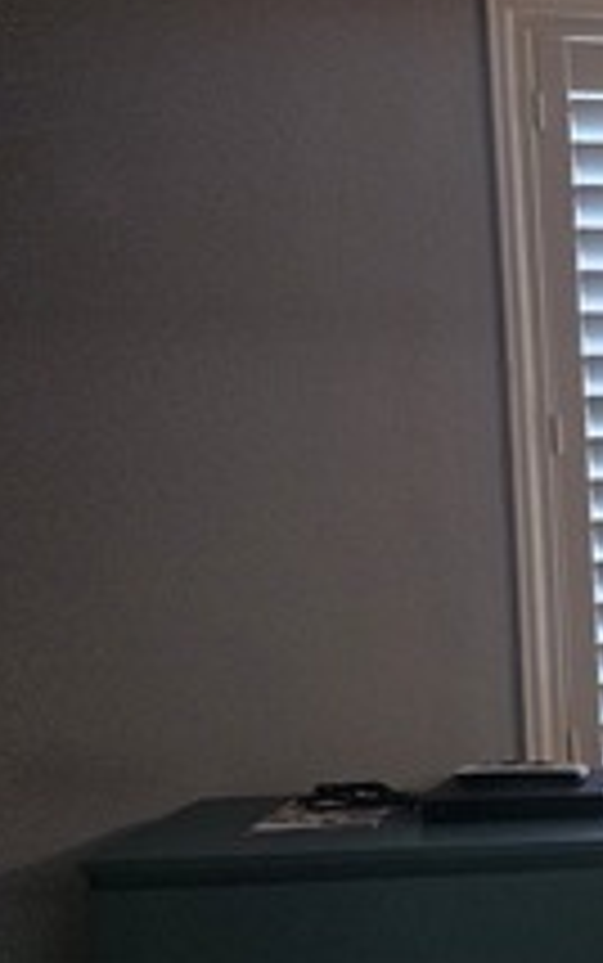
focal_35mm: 76
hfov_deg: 12.8
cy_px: 621
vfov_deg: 27.0
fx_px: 1996
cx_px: 1483
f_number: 1.7
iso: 640
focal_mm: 6.3
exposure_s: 1/120
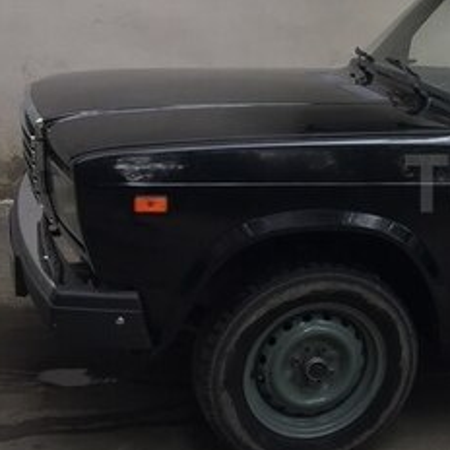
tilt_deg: -11.2
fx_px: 1074
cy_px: 183
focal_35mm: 73
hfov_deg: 21.2
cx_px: 603
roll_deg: -4.3
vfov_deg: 23.6
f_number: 2.2
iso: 40
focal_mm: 4.15
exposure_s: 1/100
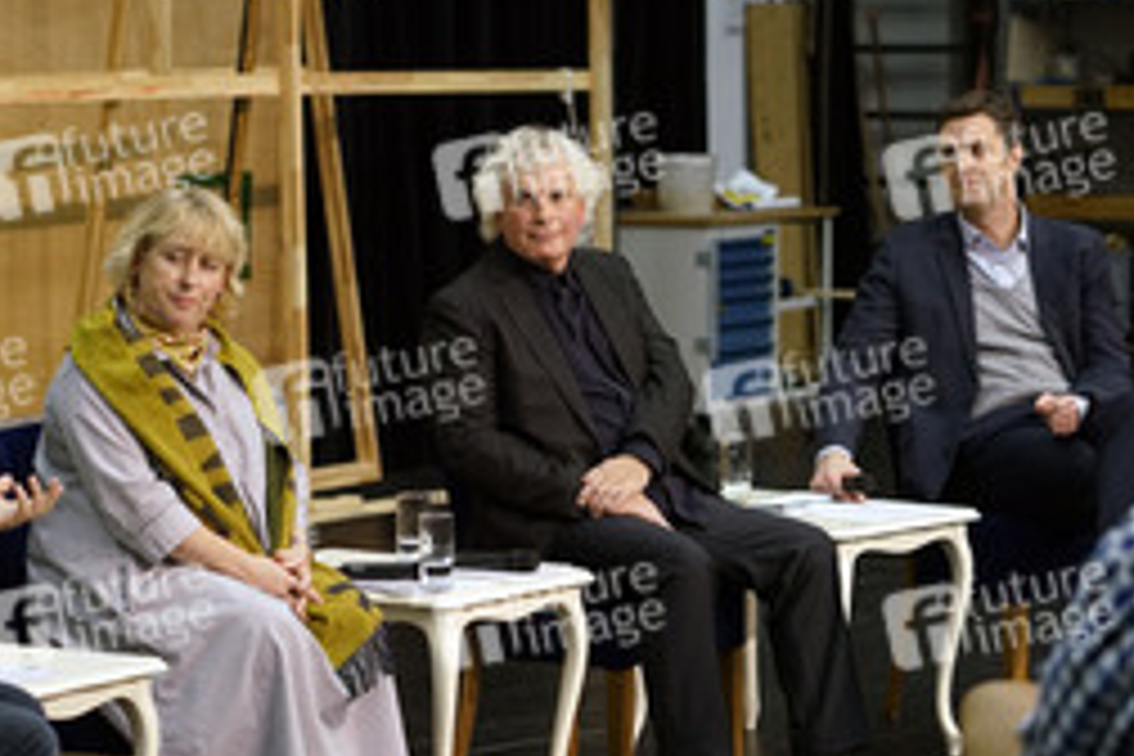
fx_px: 4788
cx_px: 430
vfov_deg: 9.0
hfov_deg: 13.5
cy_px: 504
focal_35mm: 152
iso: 1600
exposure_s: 1/200
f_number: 2.8
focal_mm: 85
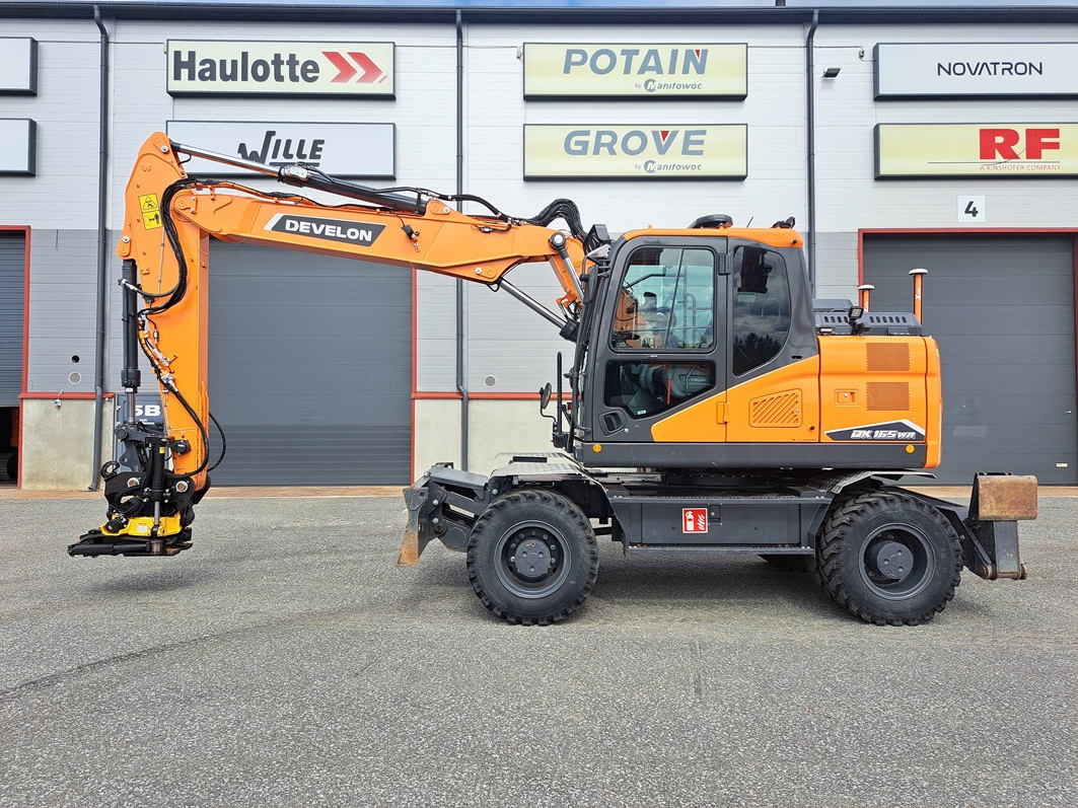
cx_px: 539
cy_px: 404
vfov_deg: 56.8
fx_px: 747
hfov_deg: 71.6
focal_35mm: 24
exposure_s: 1/1441
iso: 50
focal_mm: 5.23
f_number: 1.8
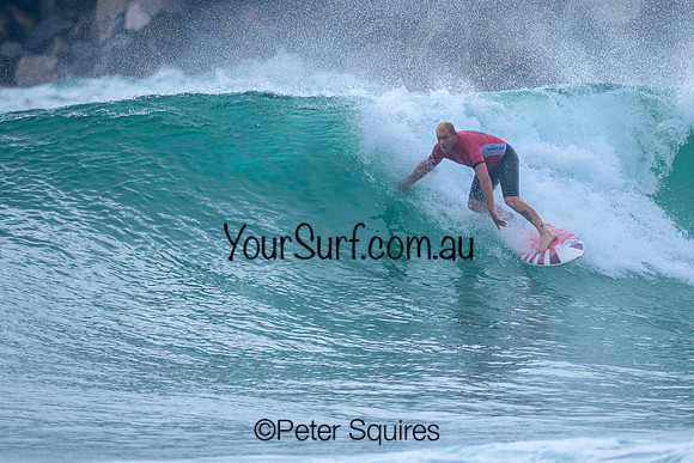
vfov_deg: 1.3
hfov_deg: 1.9
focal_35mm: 1100
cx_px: 429
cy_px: 193
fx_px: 21206
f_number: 6.3
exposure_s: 1/2000
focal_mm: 800
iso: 900
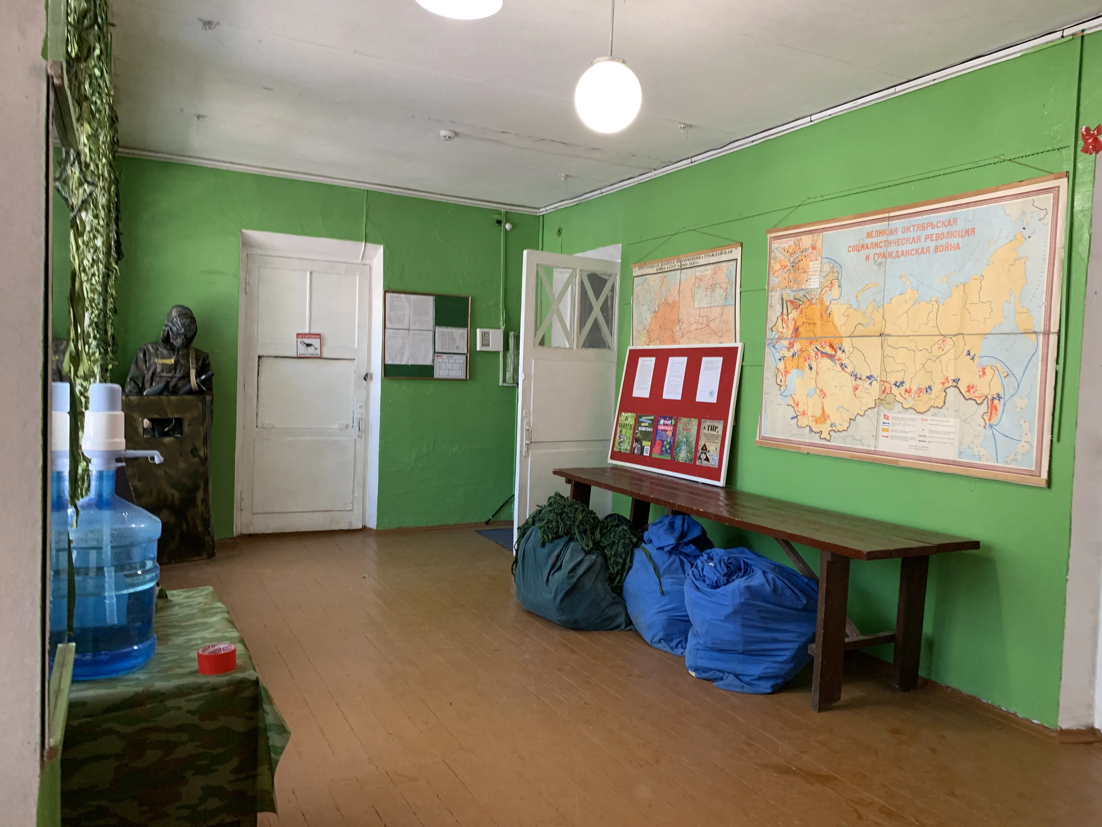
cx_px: 551
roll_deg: -3.6
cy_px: 414
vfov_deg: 53.1
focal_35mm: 26
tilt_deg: -2.1
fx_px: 828
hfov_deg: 67.3
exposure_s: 1/50
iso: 125
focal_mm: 4.25
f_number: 1.8
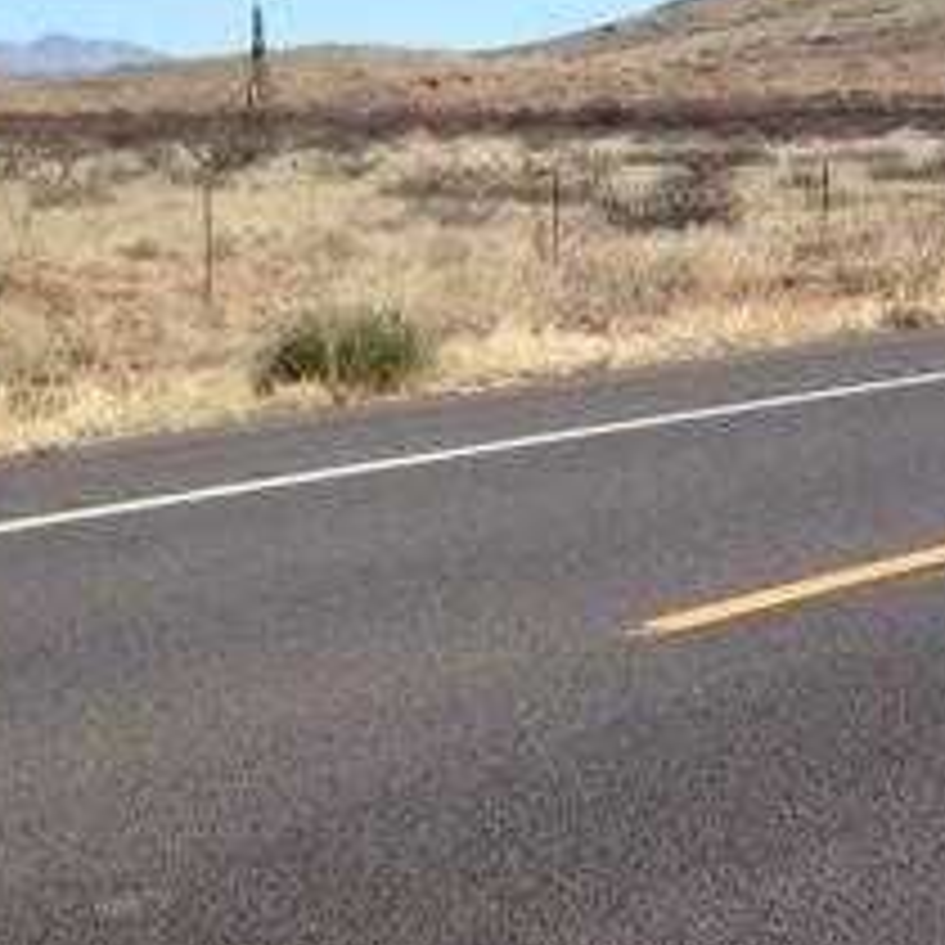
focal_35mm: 89
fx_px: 2749
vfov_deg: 19.5
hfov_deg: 19.1
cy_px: 436
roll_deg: +0.5
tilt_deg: -9.0
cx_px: 873
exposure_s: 1/1869
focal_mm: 4.12
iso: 50
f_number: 2.4
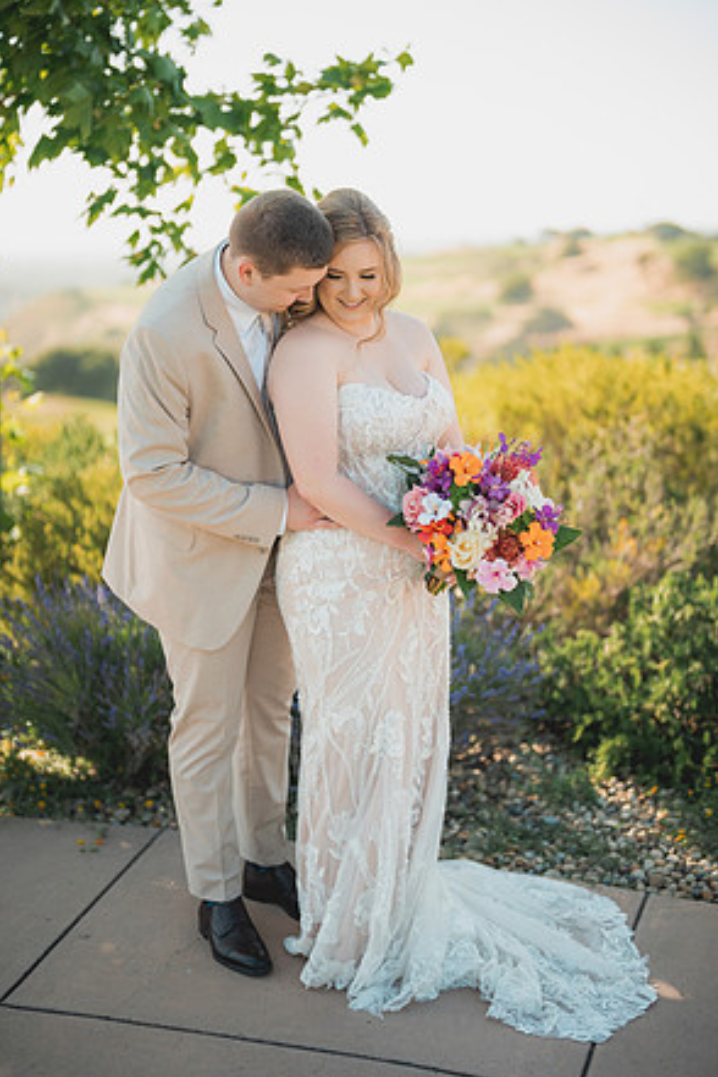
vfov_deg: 38.9
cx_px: 361
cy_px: 530
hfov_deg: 26.5
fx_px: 1526
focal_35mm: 51
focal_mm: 50
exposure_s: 1/1250
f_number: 1.2
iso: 50
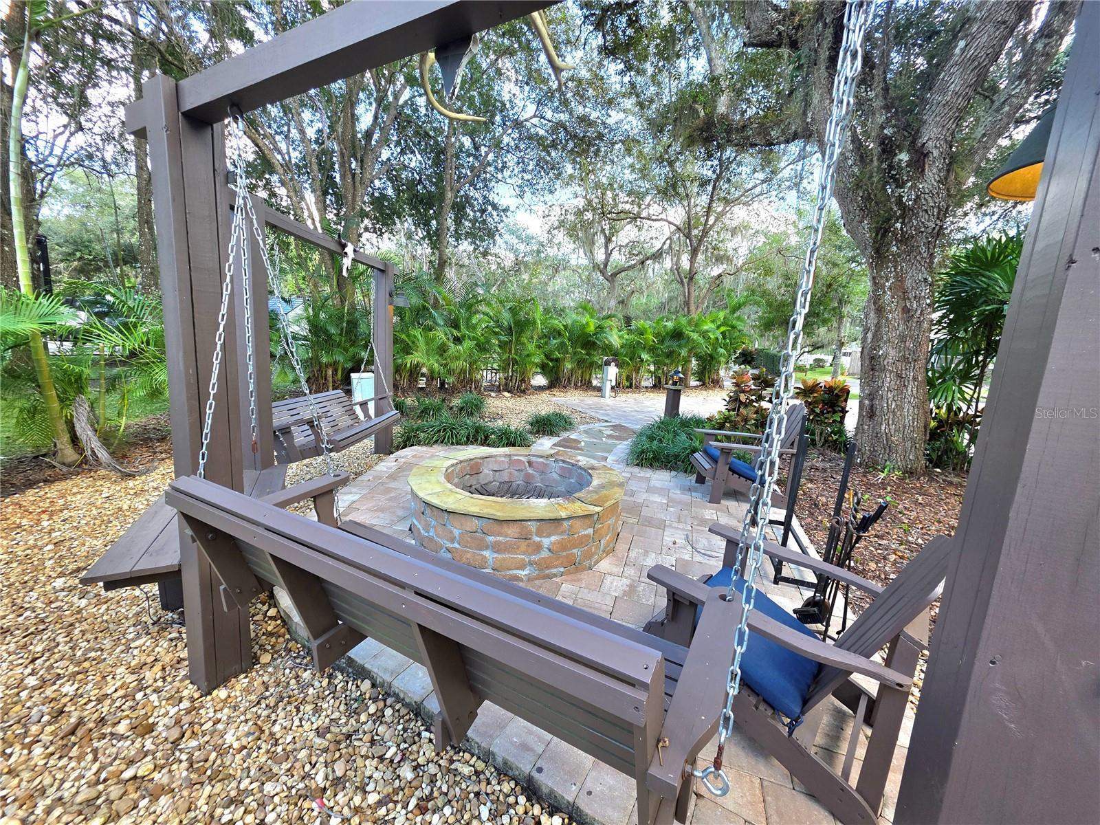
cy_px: 412
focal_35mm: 13
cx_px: 550
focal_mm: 2.2
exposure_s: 1/120
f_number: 1.9
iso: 40
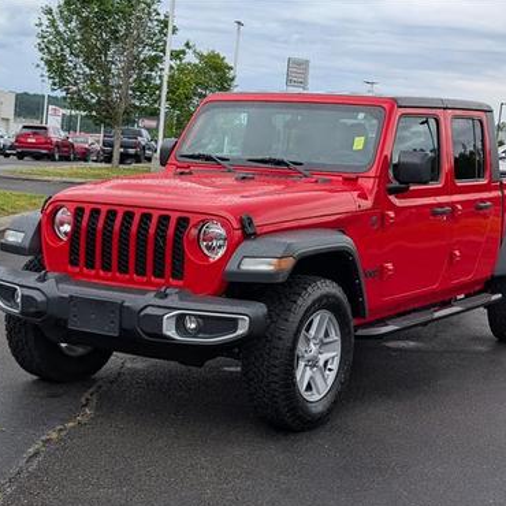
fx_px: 976
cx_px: 282
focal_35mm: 59
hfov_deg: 29.0
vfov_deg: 29.1
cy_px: 256
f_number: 1.68
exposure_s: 1/667
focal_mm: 6.9
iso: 20
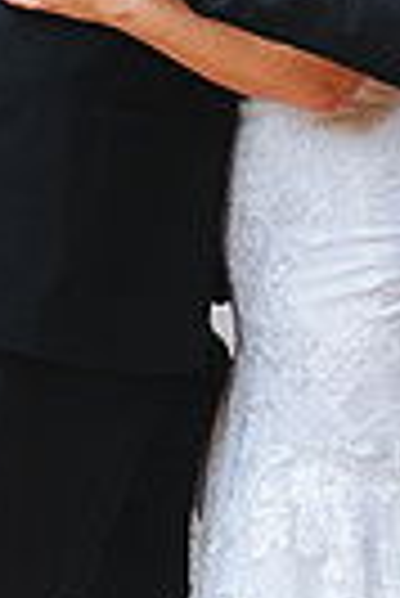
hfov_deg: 4.8
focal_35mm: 287
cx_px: 142
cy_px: 157
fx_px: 4771
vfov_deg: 7.2
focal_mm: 85
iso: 100
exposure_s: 1/40
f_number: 2.8
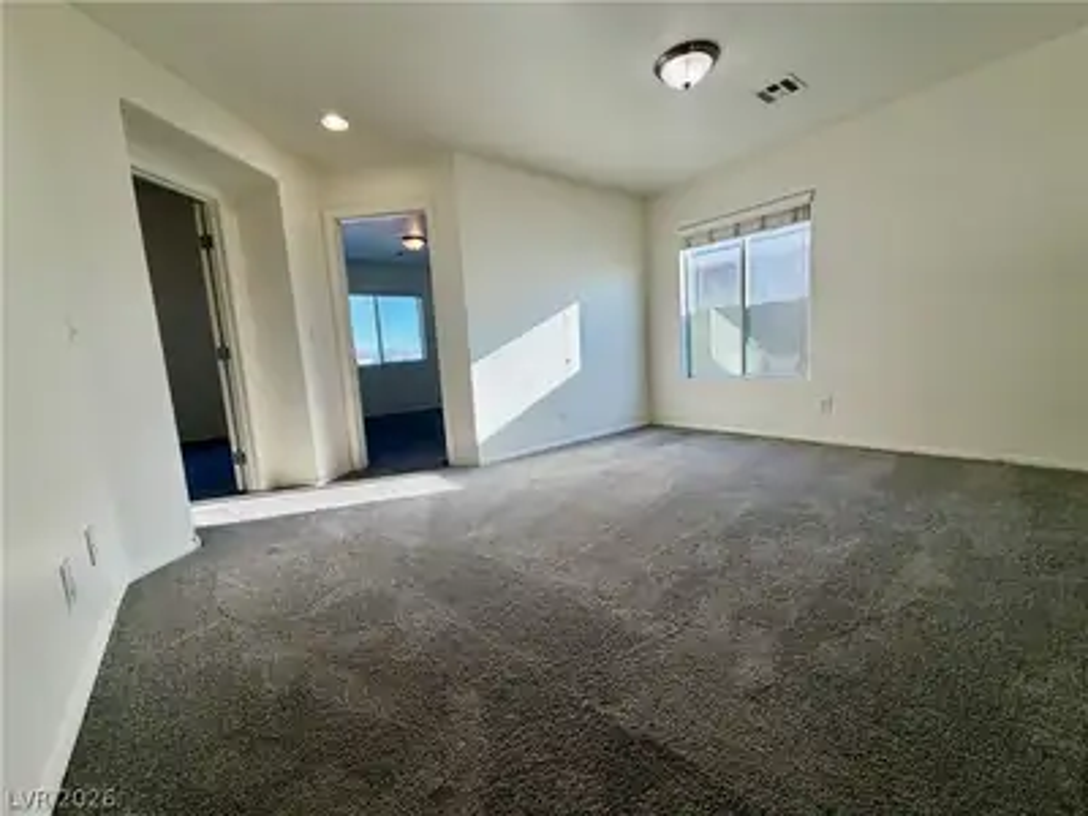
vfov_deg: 85.7
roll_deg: +3.1
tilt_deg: -7.8
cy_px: 408
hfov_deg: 102.1
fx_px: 440
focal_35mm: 14
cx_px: 544
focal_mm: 2.22
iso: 50
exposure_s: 1/120
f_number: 2.2
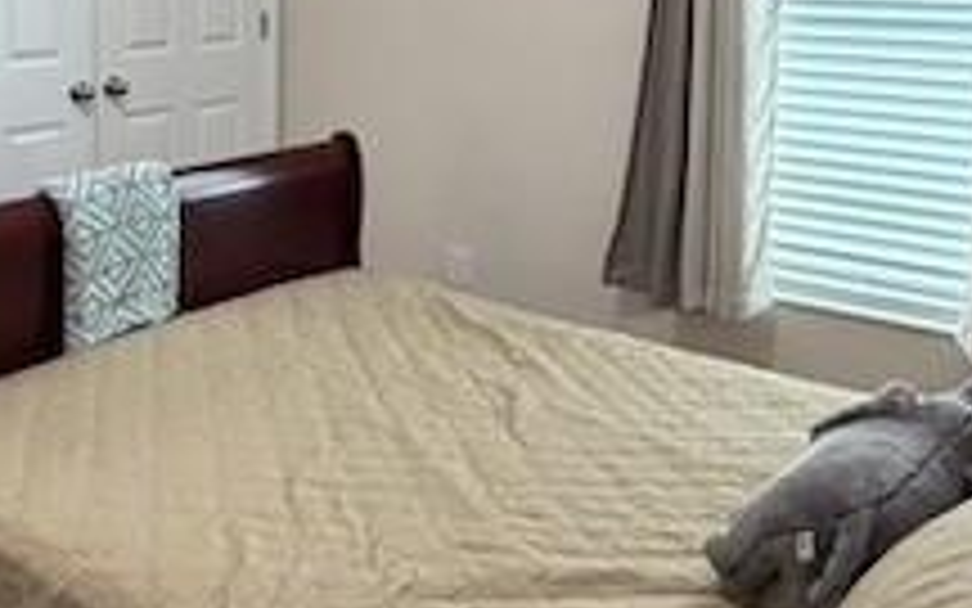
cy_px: 81
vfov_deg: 28.3
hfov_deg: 44.1
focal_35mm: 44
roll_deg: -0.3
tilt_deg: -6.8
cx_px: 274
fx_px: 1166
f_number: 2.2
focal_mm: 2.22
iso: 500
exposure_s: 1/60
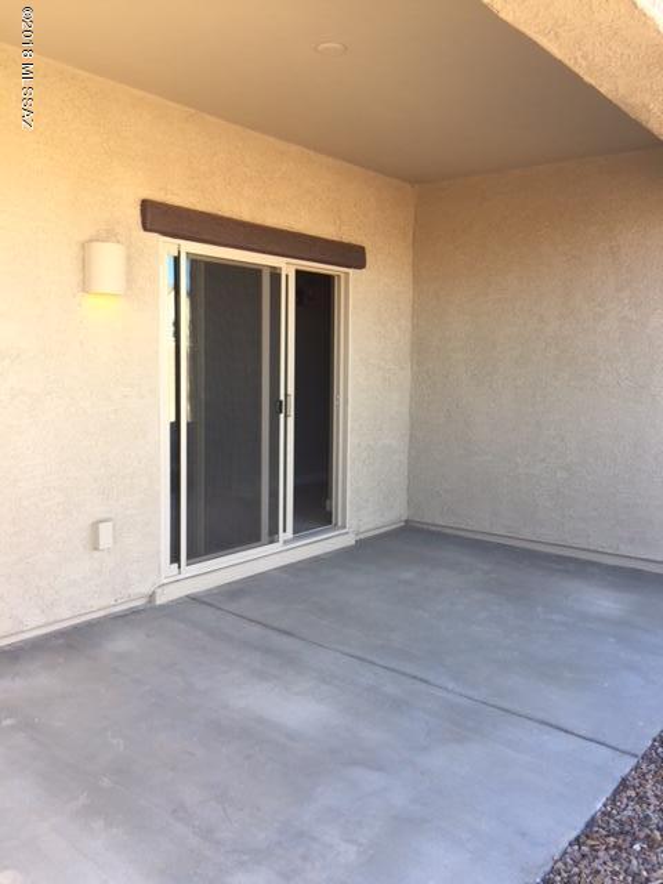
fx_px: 741
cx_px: 332
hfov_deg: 48.2
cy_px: 442
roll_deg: -0.2
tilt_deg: -4.3
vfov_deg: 61.7
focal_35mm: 29
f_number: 2.2
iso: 32
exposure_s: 1/183
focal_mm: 4.15
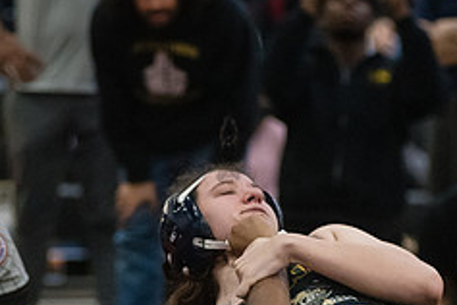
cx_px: 228
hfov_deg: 6.2
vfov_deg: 4.1
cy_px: 333
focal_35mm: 331
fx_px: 4202
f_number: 3.5
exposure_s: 1/500
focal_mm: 135
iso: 8000
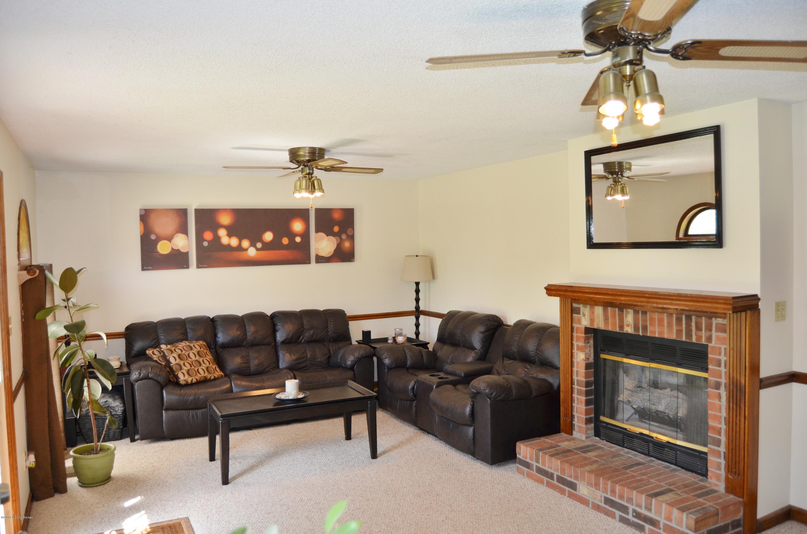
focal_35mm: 27
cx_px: 404
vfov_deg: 47.7
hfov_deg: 67.5
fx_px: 604
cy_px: 267
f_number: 3.5
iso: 400
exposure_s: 1/125
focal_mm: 18
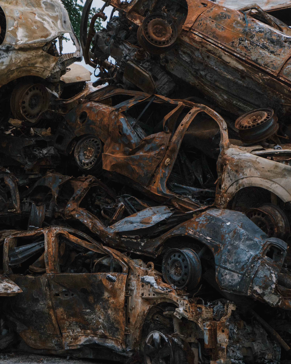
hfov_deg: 15.5
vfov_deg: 19.4
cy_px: 181
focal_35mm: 99
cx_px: 86
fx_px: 1066
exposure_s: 1/640
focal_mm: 70
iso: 400
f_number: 5.6
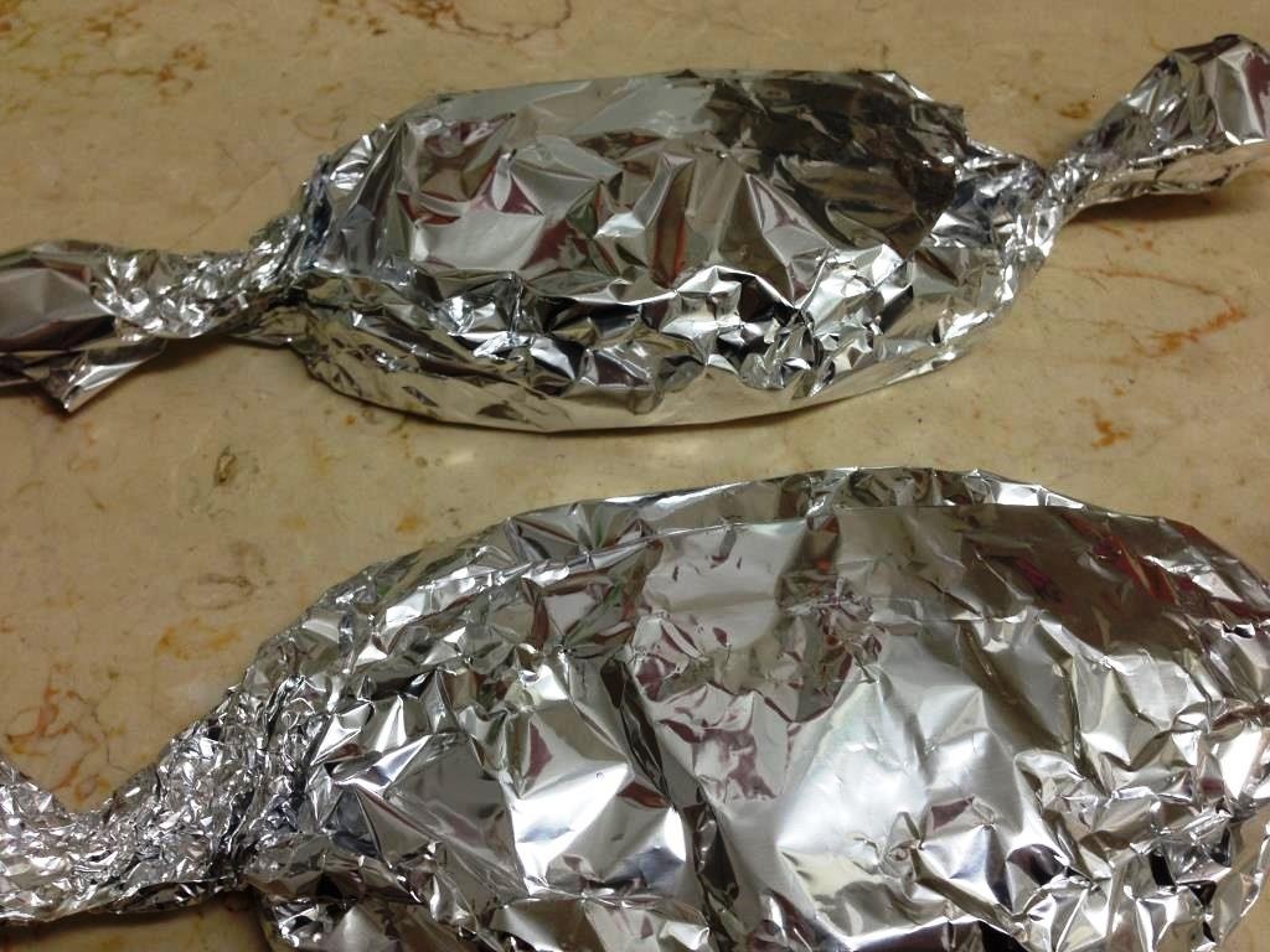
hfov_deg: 55.4
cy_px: 476
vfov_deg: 42.9
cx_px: 635
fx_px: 1211
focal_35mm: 33
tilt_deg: -52.1
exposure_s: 1/40
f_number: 2.4
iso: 64
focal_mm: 4.12
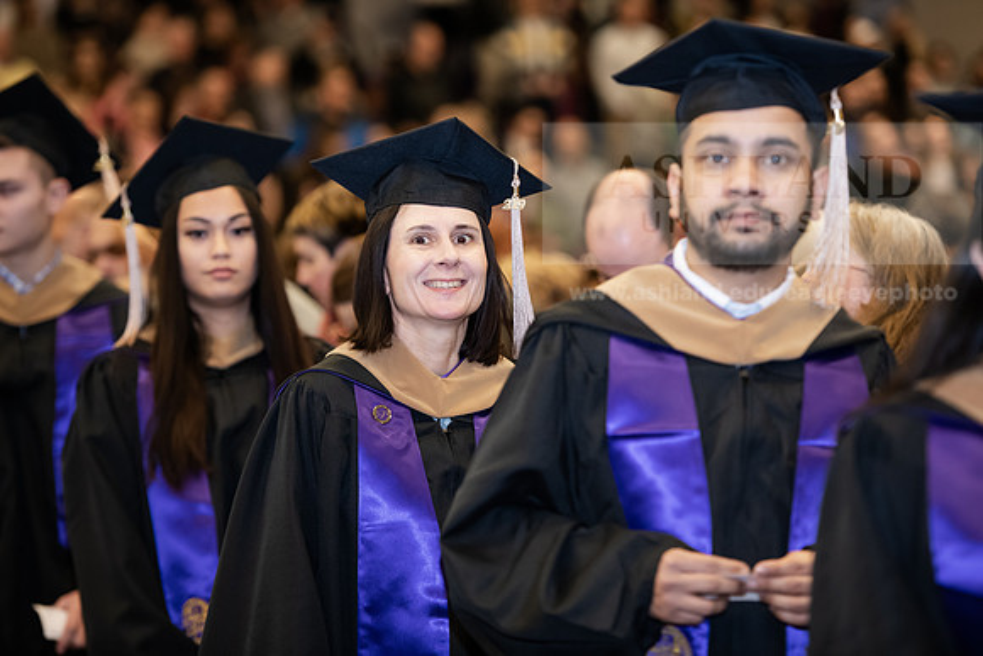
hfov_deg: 14.7
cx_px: 492
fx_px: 3823
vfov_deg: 9.8
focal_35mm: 140
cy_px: 328
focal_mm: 140
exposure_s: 1/200
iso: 2000
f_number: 3.2
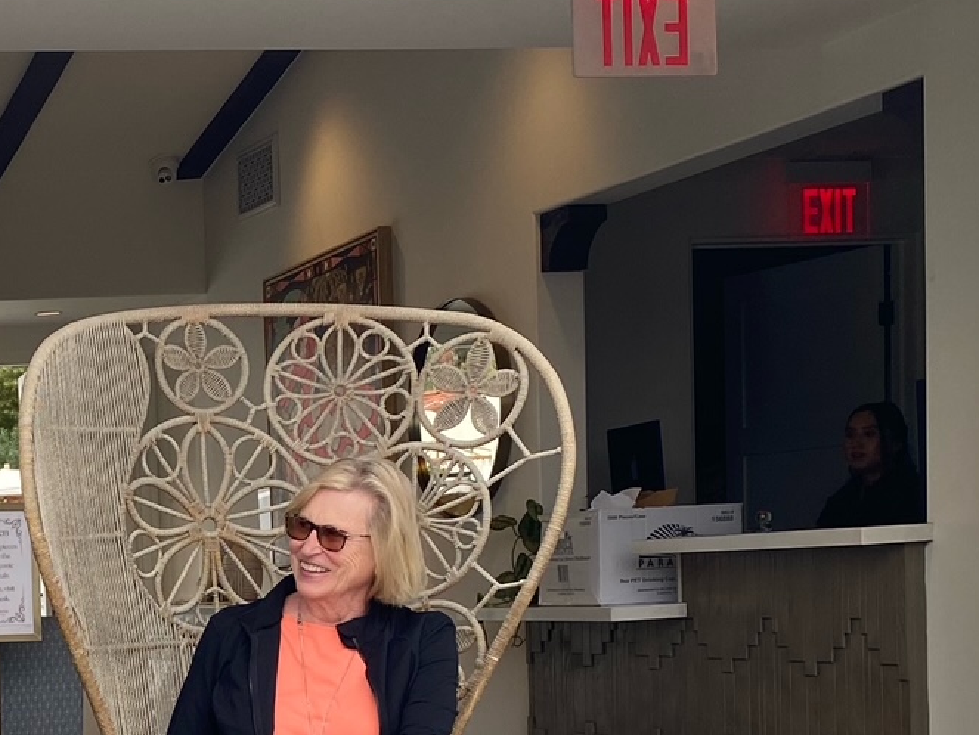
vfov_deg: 17.9
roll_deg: +3.7
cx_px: -65
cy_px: 837
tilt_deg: -4.5
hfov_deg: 23.4
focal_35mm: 79
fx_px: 2235
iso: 32
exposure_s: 1/447
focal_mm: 4.25
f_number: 1.8
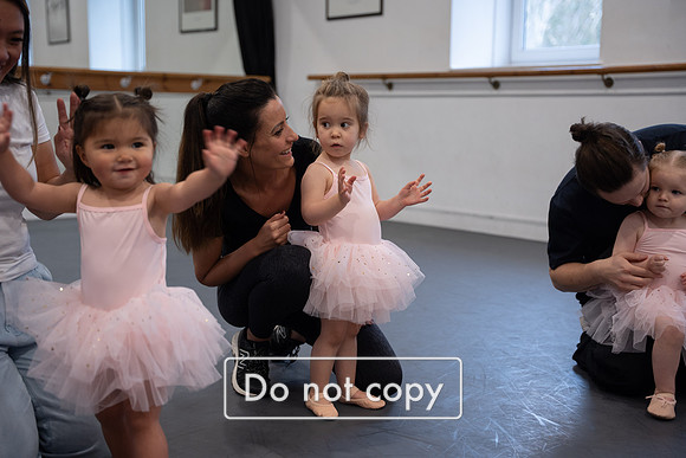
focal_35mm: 50
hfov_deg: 39.7
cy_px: 229
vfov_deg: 27.1
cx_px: 343
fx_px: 951
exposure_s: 1/160
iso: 1000
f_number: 2.8
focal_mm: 49.9
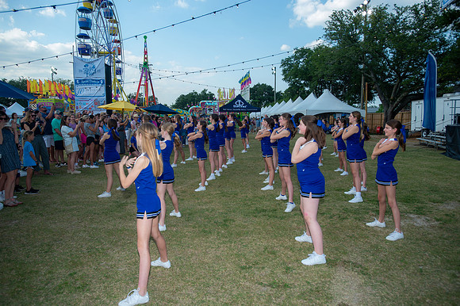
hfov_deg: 69.4
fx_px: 332
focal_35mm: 26
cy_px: 153
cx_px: 230
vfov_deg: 49.5
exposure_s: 1/250
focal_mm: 26
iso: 100
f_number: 4.5
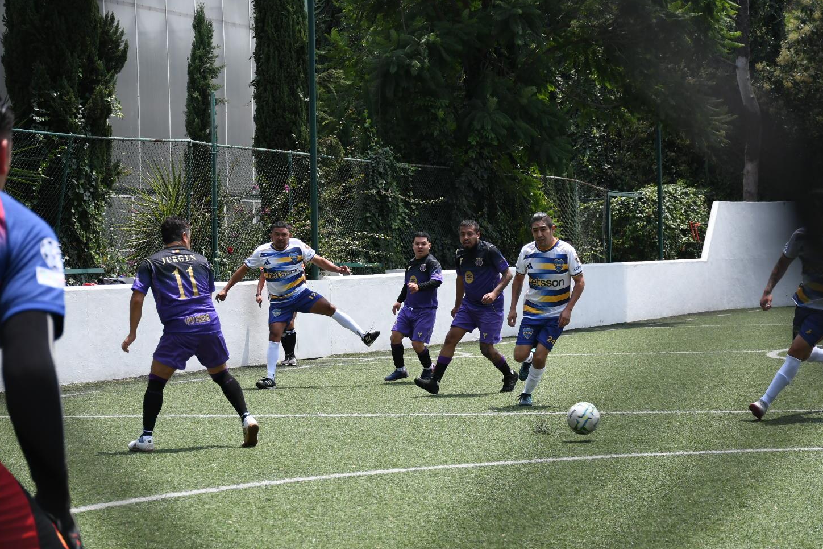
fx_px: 2149
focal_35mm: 94
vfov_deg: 14.5
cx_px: 410
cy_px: 283
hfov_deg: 21.7
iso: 500
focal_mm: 56
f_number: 5.6
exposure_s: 1/1600
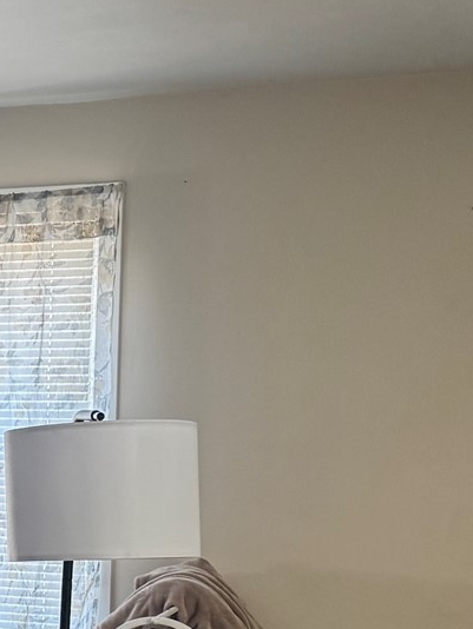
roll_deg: -0.2
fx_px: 1675
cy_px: 535
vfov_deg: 21.0
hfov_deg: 14.5
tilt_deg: -6.8
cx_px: -317
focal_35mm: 92
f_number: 1.78
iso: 200
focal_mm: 6.76
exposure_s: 1/67
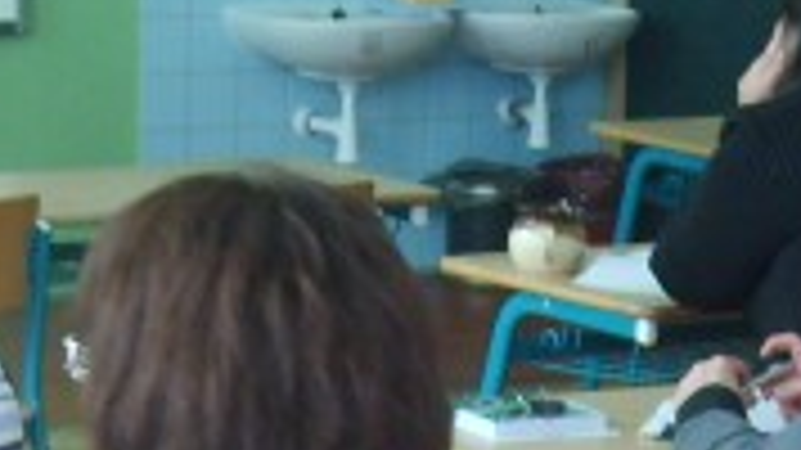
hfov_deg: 12.6
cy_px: 814
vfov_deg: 6.9
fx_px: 3631
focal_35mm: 171
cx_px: 526
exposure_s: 1/30
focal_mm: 5.8
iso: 86
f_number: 2.8
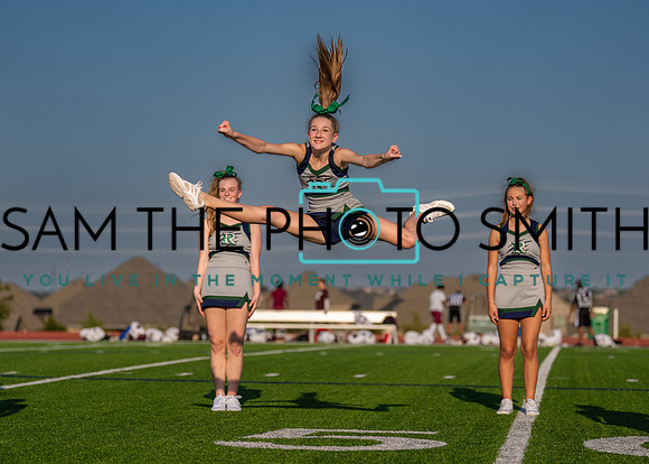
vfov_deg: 12.2
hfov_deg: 17.0
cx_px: 327
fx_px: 2174
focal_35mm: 118
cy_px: 223
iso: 100
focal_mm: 100
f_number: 2.8
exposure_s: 1/5000
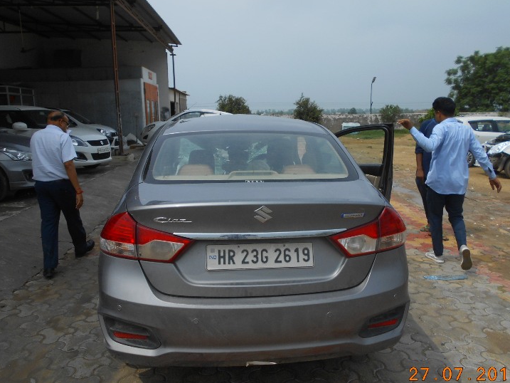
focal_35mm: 29
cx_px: 259
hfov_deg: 61.6
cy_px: 207
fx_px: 427
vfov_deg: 48.2
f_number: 3.2
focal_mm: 4.6
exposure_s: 1/1600
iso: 80
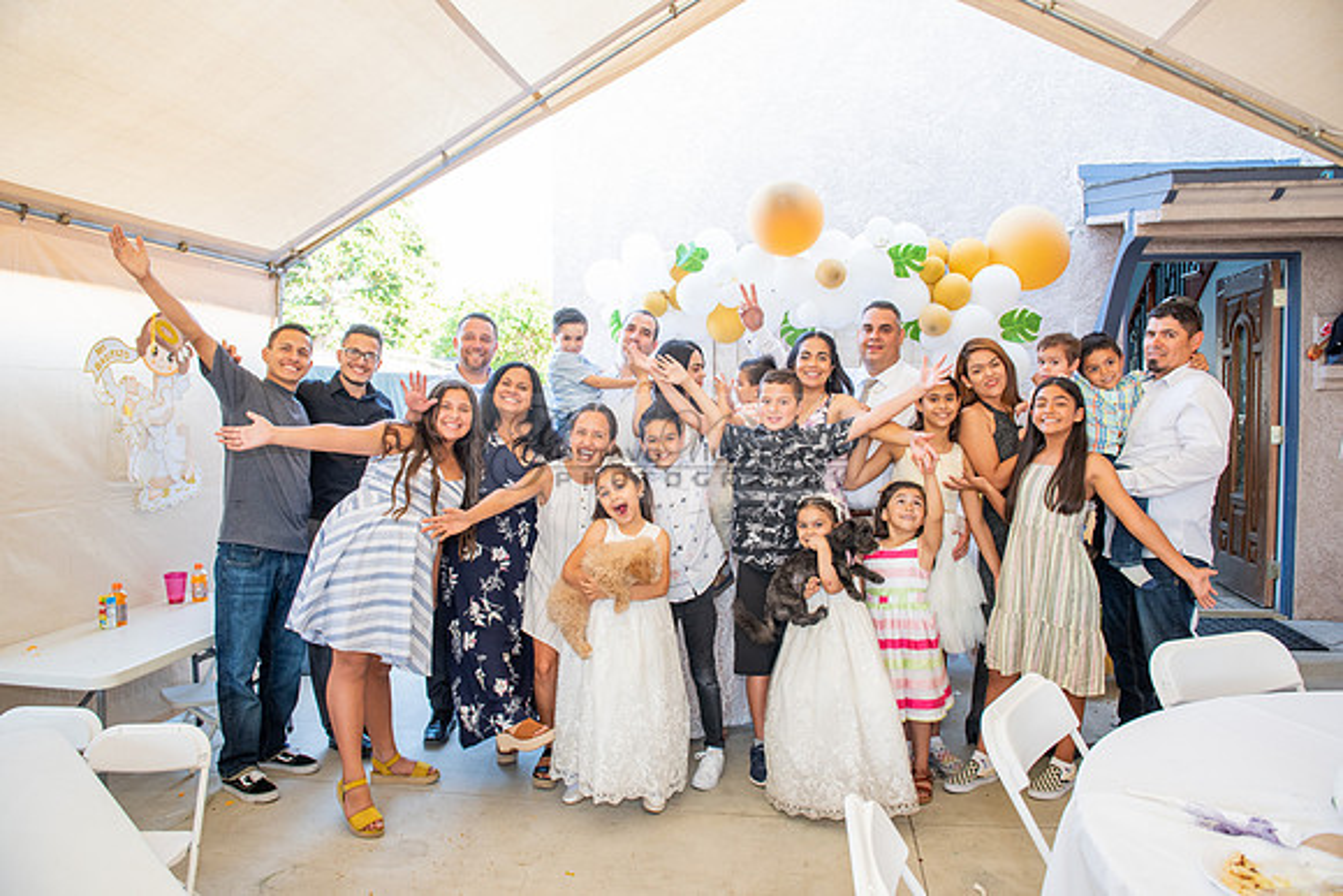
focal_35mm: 24
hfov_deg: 73.7
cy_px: 448
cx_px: 672
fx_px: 896
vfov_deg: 53.2
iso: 500
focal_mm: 24
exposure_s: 1/80
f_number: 4.5
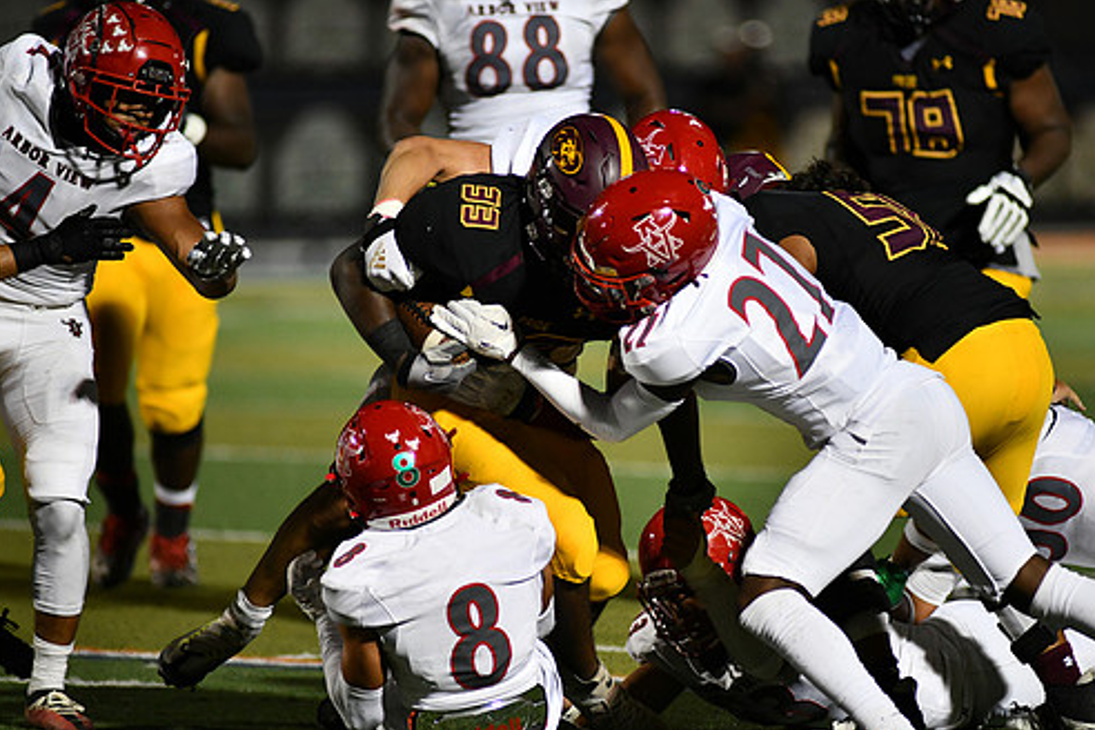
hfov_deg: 5.8
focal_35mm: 354
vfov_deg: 3.9
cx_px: 603
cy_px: 428
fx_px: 10767
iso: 2200
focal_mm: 300
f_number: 2.8
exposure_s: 1/1000
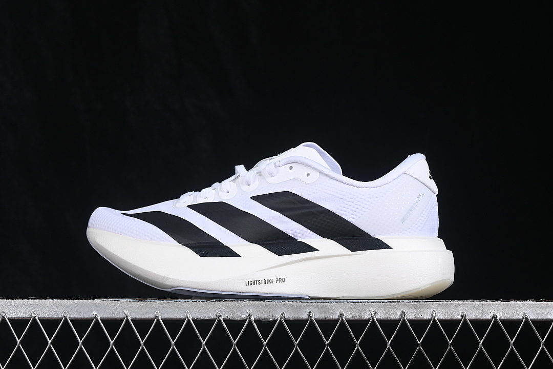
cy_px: 184
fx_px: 1152
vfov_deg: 18.2
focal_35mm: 75
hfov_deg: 27.0
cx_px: 276
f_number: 8
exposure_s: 1/80
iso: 160
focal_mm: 50
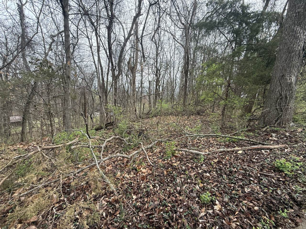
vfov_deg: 85.7
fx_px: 124
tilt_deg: -10.3
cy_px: 114
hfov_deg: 102.1
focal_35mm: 14
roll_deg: -3.0
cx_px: 153
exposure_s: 1/146
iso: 64
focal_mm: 2.22
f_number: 2.2
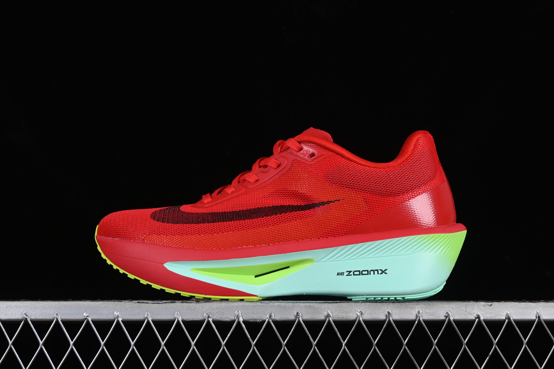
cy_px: 184
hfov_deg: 27.0
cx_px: 277
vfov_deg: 18.2
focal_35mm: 75
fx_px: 1154
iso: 160
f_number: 8
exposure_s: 1/80
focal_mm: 50
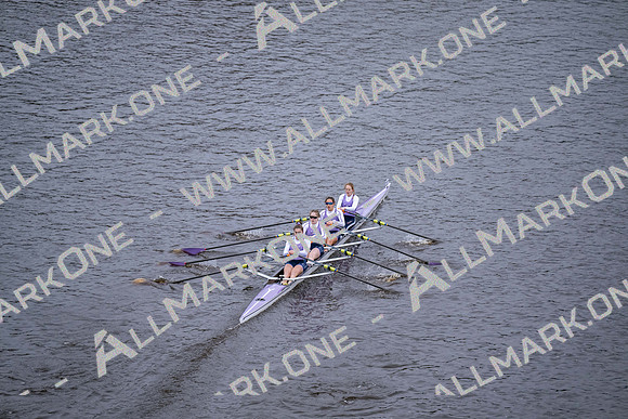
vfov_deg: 6.9
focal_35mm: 200
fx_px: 3490
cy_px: 210
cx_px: 314
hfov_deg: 10.3
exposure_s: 1/2000
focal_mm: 200
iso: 1600
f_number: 2.8
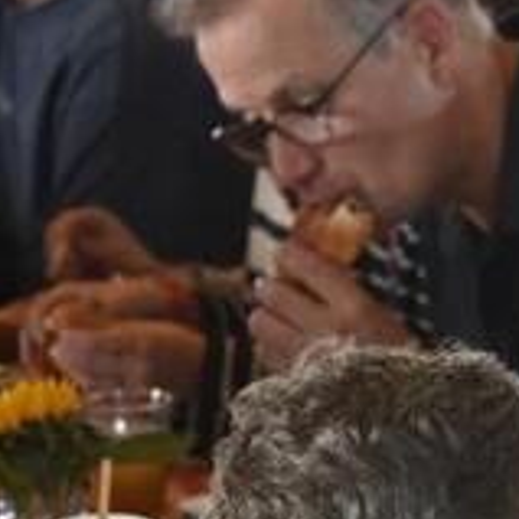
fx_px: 9007
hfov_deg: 3.2
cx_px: 1400
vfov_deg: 3.3
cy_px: 674
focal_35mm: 531
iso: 1600
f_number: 4.5
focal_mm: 100
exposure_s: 1/25
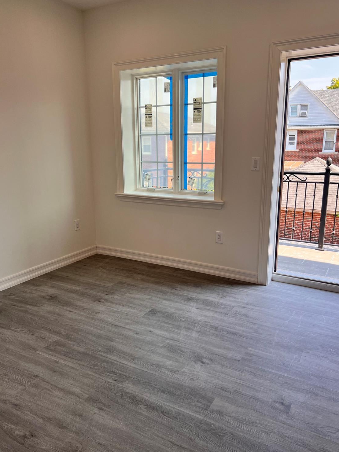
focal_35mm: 27
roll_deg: +0.7
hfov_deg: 51.3
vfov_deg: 65.3
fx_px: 353
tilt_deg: -12.7
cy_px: 229
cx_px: 174
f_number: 1.5
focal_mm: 5.7
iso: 50
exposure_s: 1/523
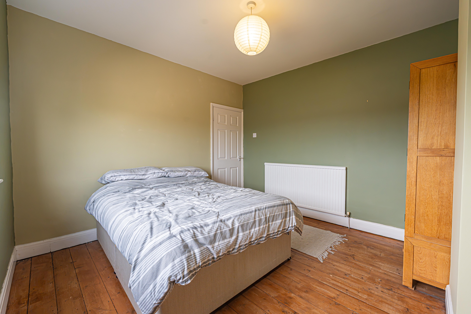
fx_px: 183
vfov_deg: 81.2
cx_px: 236
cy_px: 157
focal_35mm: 14
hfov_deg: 104.3
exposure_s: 1/100
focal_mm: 14
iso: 1000
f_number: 7.1
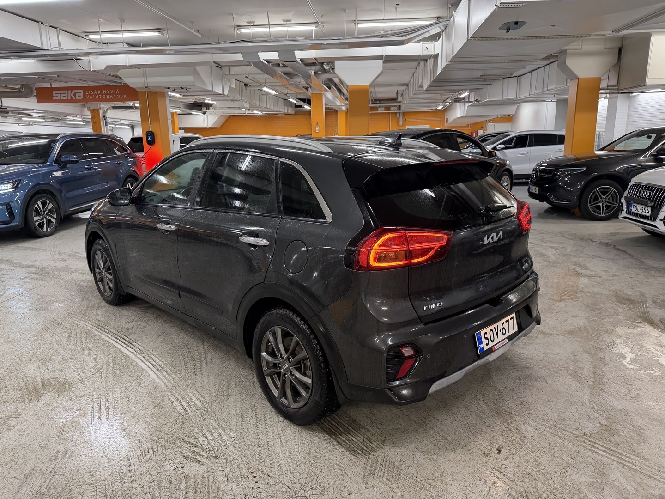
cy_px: 250
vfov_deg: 56.8
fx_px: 461
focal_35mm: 24
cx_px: 332
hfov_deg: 71.6
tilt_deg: -9.6
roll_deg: -0.3
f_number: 1.78
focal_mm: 6.76
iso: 160
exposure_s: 1/50
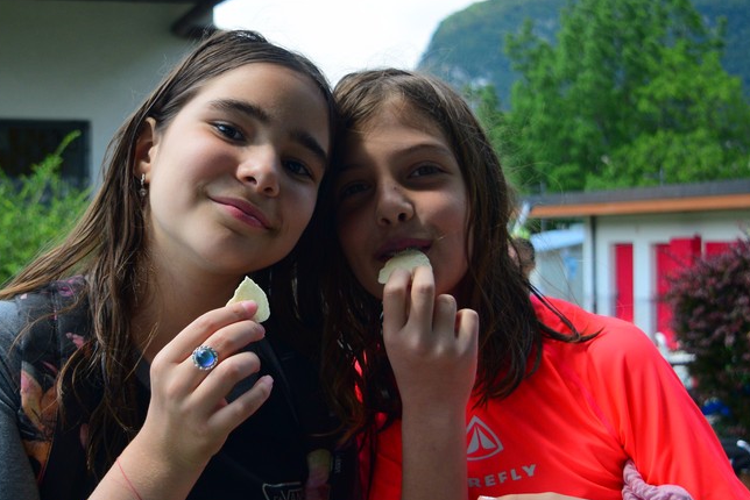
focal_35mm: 62
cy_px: 226
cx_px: 243
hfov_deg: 32.1
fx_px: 1292
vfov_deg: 21.9
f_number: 4
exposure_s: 1/1600
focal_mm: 26
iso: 400
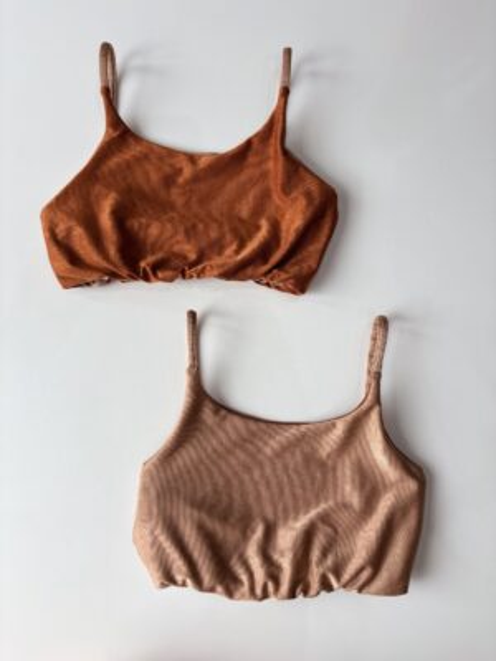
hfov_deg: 53.1
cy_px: 330
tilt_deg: -84.5
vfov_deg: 67.3
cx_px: 248
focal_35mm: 26
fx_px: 497
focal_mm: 5.96
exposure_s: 1/456
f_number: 1.6
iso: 50
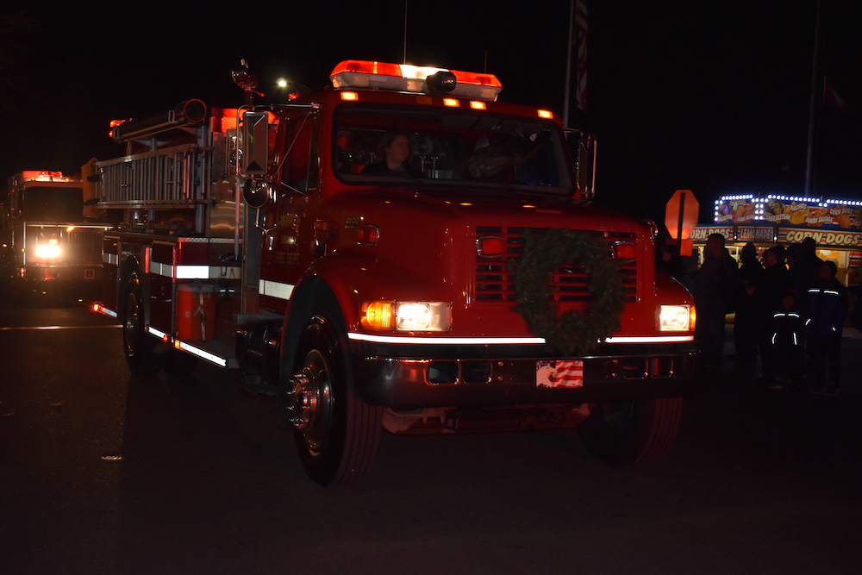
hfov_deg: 41.1
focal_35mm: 48
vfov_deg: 28.1
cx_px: 431
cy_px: 288
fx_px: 1149
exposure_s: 1/125
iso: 1400
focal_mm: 32
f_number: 4.5
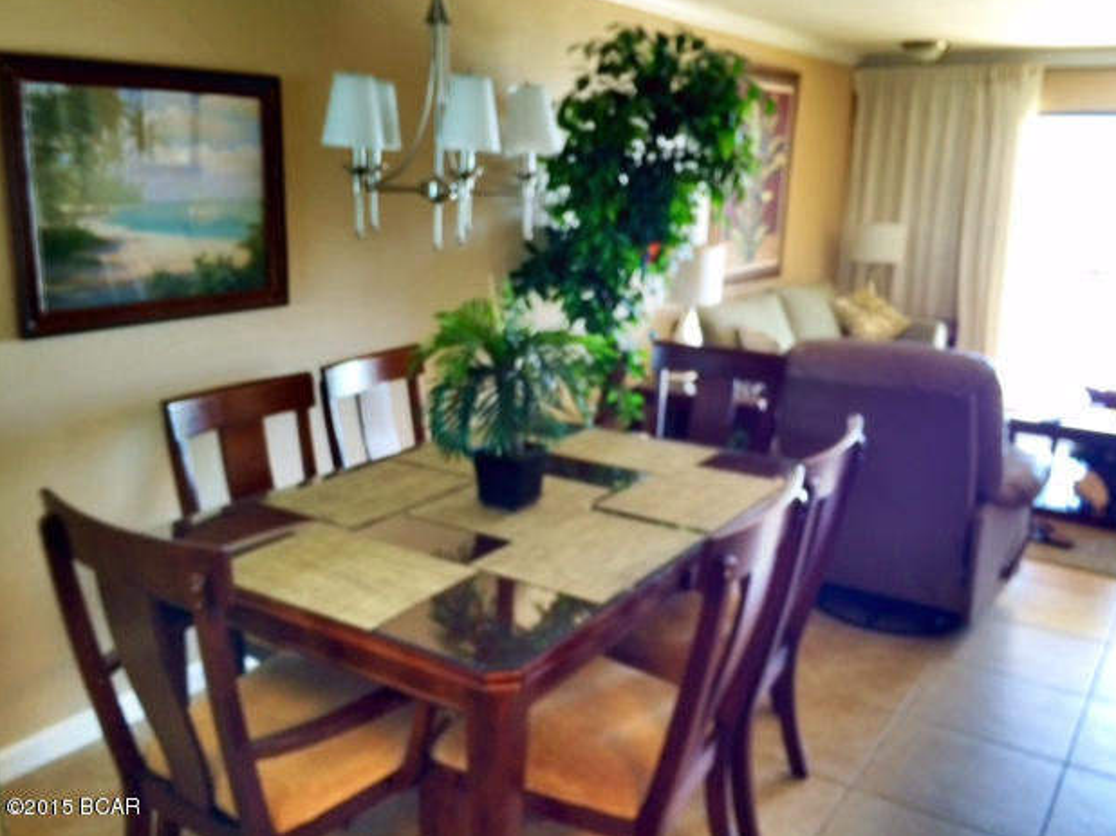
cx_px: 574
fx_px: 967
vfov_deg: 46.8
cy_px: 412
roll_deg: -0.8
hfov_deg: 60.0
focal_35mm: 30
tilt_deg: -13.5
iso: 64
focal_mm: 4.15
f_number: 2.2
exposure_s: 1/30
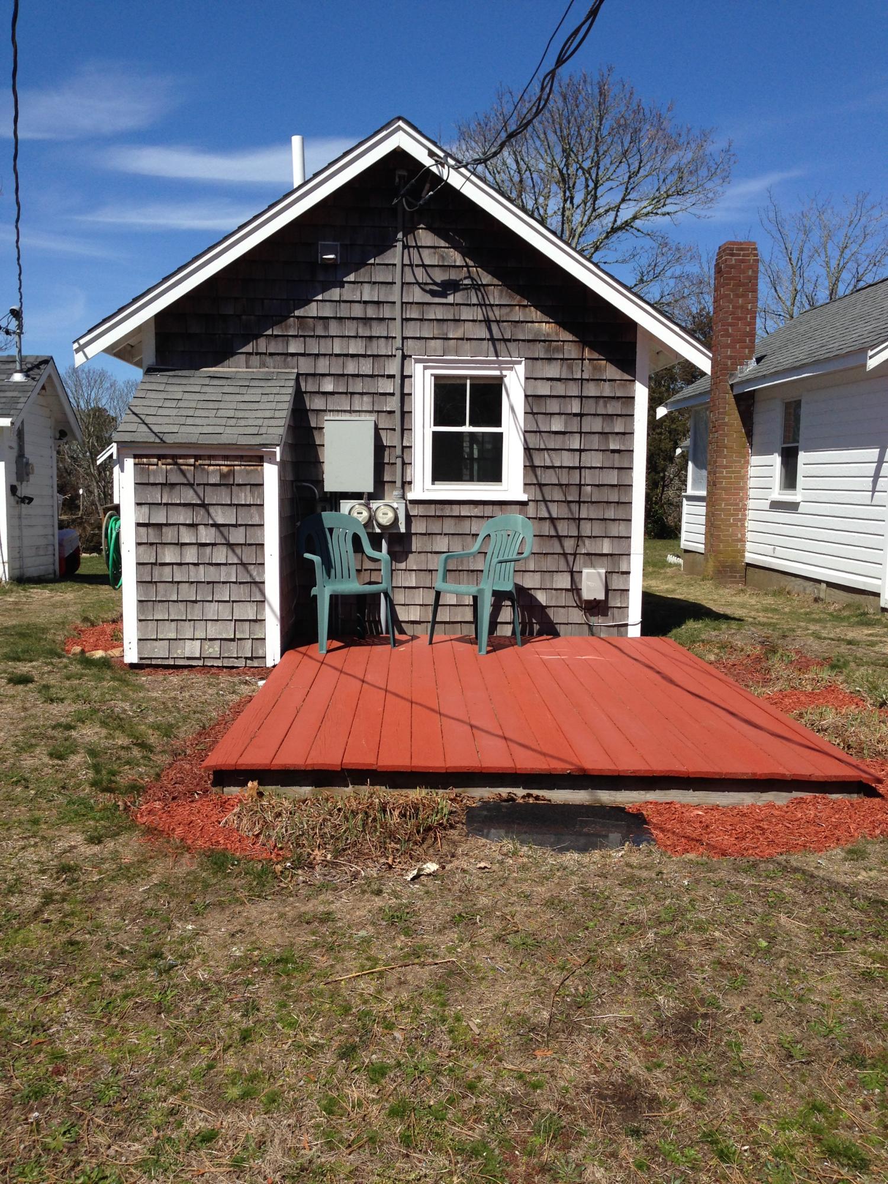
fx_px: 1129
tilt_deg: -0.7
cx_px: 444
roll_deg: -1.5
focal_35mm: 33
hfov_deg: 42.9
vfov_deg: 55.4
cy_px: 592
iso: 50
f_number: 2.4
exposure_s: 1/2008
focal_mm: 4.12
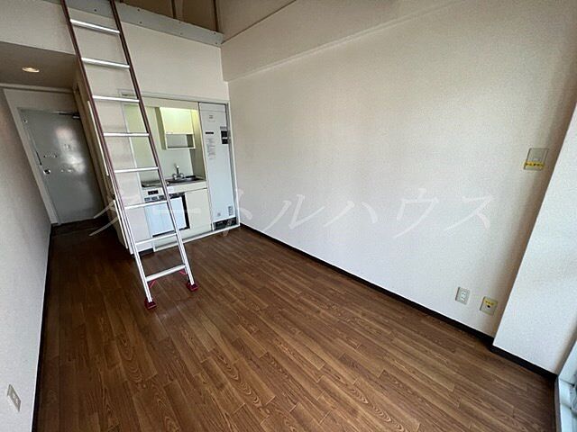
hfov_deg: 106.2
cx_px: 288
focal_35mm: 13
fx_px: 217
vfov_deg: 89.9
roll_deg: -0.2
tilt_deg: -17.6
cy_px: 216
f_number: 1.8
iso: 100
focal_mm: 1.57
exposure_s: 1/121
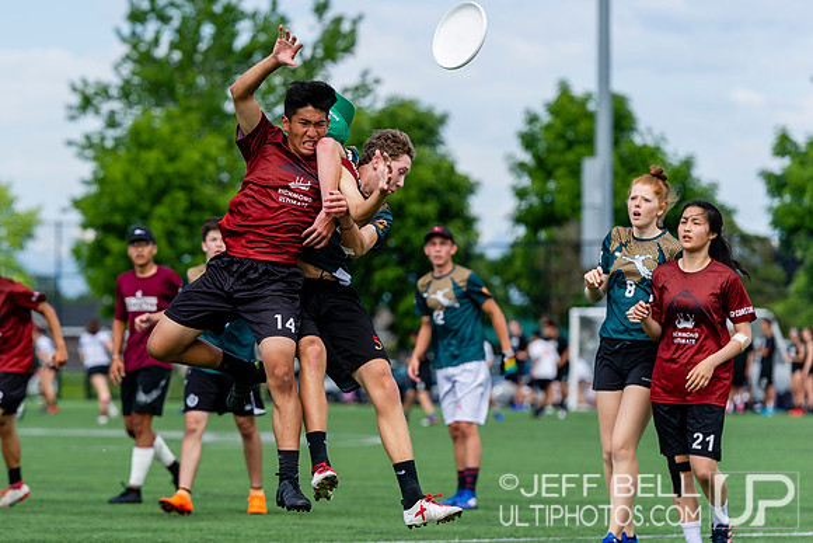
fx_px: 5019
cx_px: 297
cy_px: 239
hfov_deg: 9.3
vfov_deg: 6.2
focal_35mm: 222
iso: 200
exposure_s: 1/1600
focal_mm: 175
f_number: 4
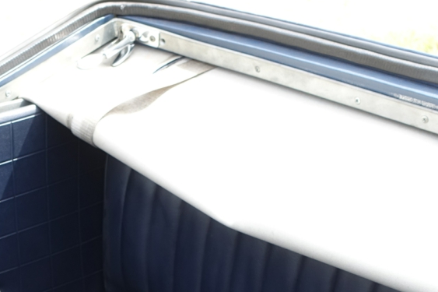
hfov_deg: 20.8
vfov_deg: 13.7
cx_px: 4
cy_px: 410
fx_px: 1155
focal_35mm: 95
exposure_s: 1/160
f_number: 4
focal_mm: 12.06
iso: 125
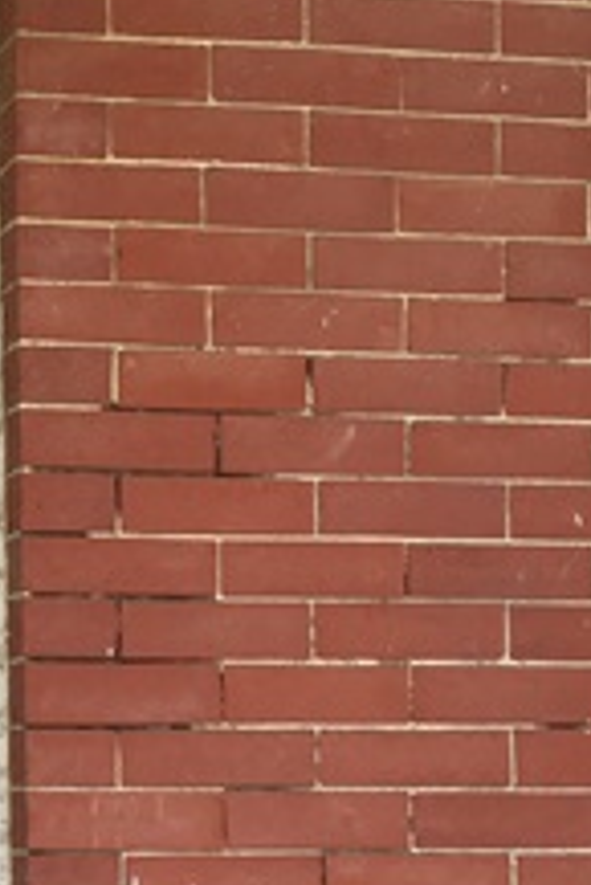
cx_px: -281
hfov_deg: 14.4
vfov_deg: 22.6
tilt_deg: +5.1
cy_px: 701
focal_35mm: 89
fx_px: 2188
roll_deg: +0.7
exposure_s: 1/439
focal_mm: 4.15
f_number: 2.2
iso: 32
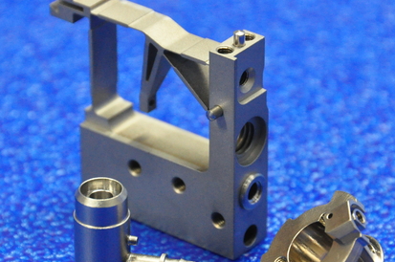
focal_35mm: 305
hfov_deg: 6.8
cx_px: 205
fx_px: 3341
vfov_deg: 4.5
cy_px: 163
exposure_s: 1/20
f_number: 9
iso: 1800
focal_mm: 120
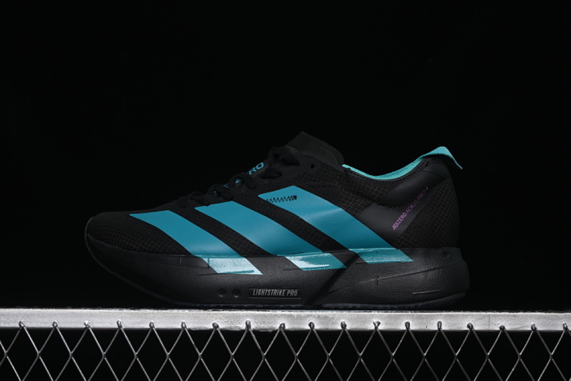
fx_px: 1189
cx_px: 286
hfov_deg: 27.0
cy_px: 190
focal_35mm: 75
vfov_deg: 18.2
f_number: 6.3
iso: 160
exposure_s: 1/60
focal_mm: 50
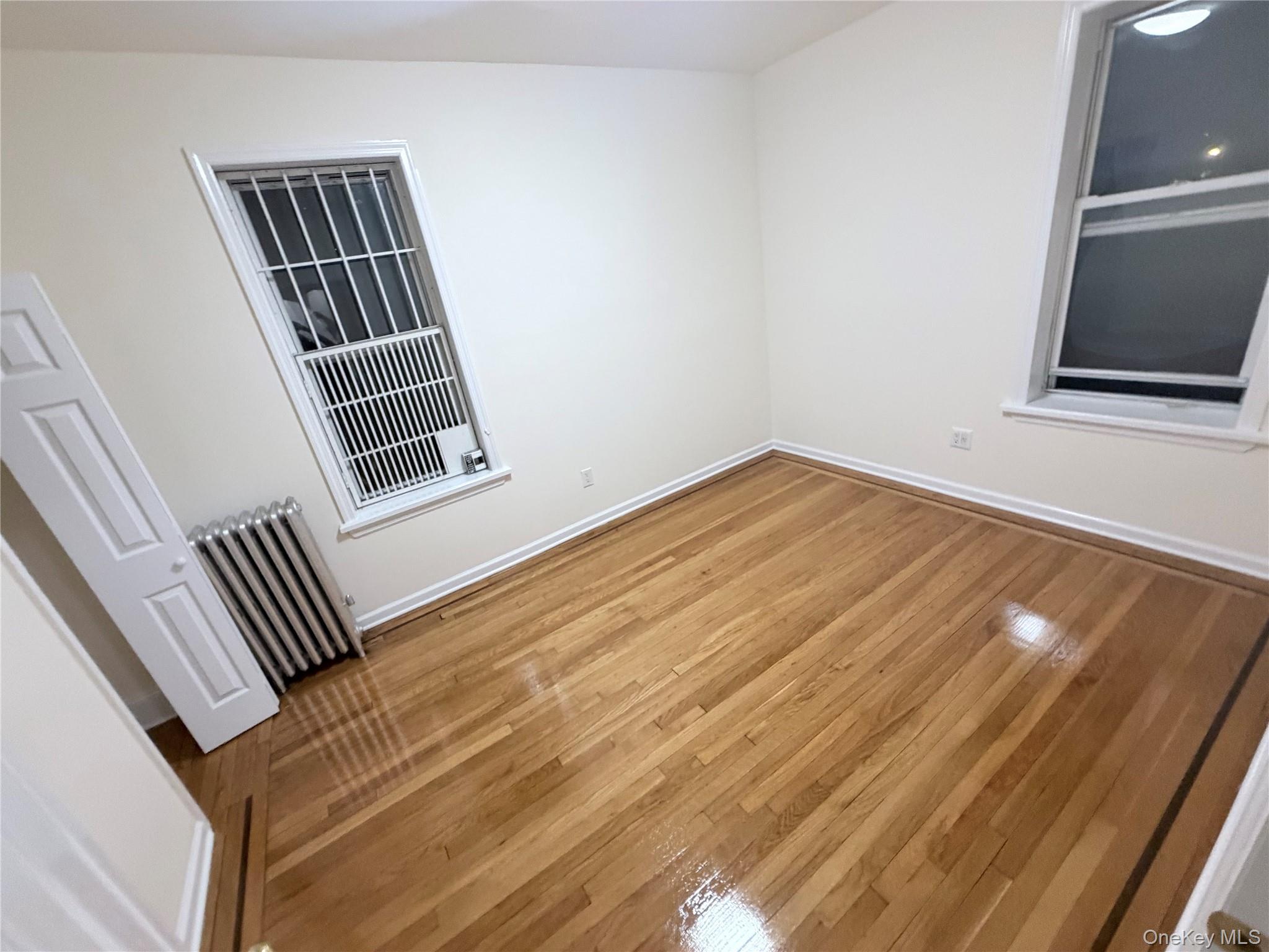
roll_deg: +8.8
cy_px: 476
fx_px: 513
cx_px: 634
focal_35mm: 14
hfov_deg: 102.1
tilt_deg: -22.2
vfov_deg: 85.7
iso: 400
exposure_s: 1/60
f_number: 2.2
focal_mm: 2.22
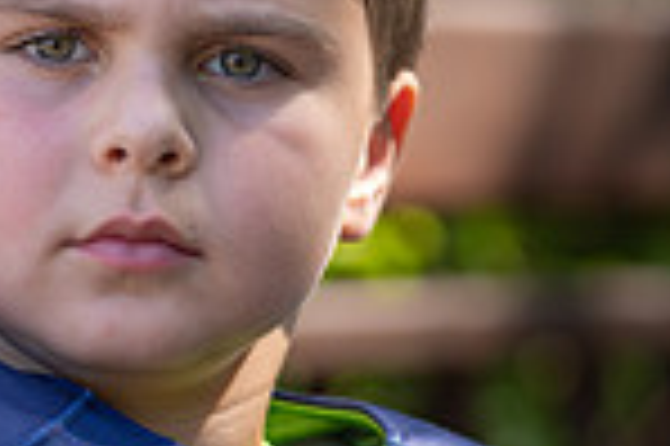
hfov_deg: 5.7
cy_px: 417
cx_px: 99
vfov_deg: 3.8
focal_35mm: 362
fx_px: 6730
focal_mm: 93
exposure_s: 1/320
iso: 100
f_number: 2.8
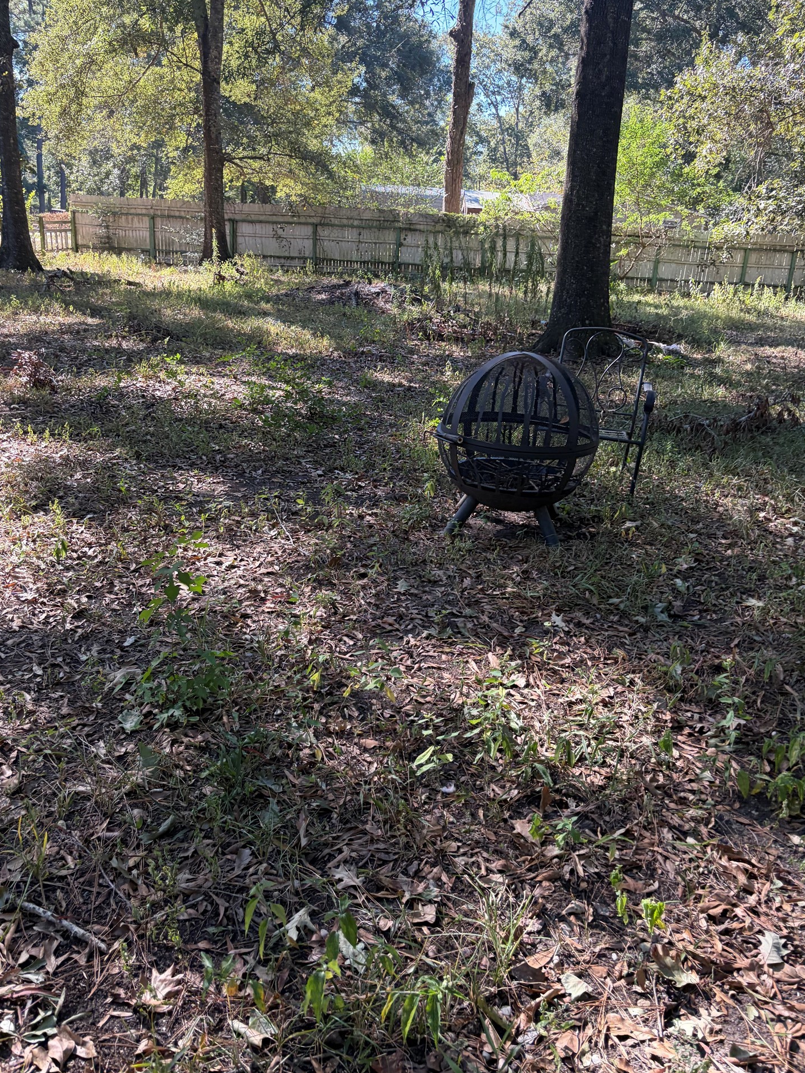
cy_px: 509
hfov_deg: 49.7
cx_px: 377
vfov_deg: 63.4
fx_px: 868
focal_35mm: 28
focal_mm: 5.96
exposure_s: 1/224
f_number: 1.6
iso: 50
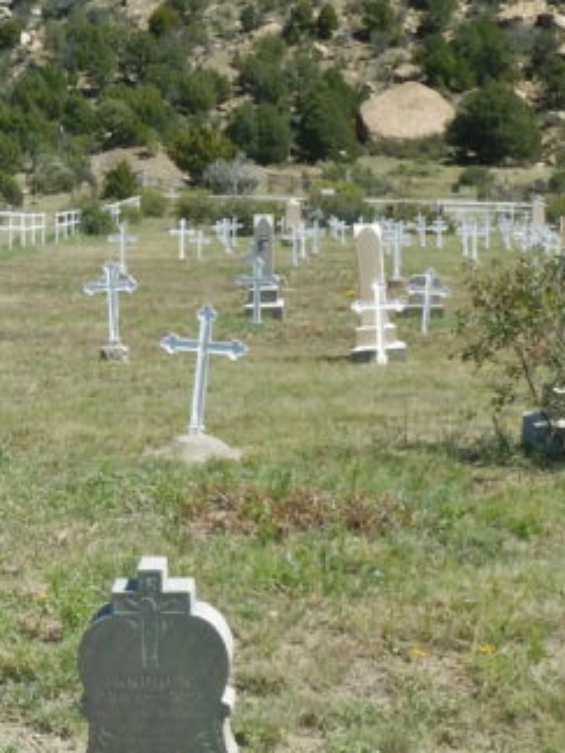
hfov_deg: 14.9
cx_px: 67
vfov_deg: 19.9
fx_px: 2133
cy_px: 565
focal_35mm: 98
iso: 125
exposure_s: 1/800
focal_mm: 5.6
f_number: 4.2
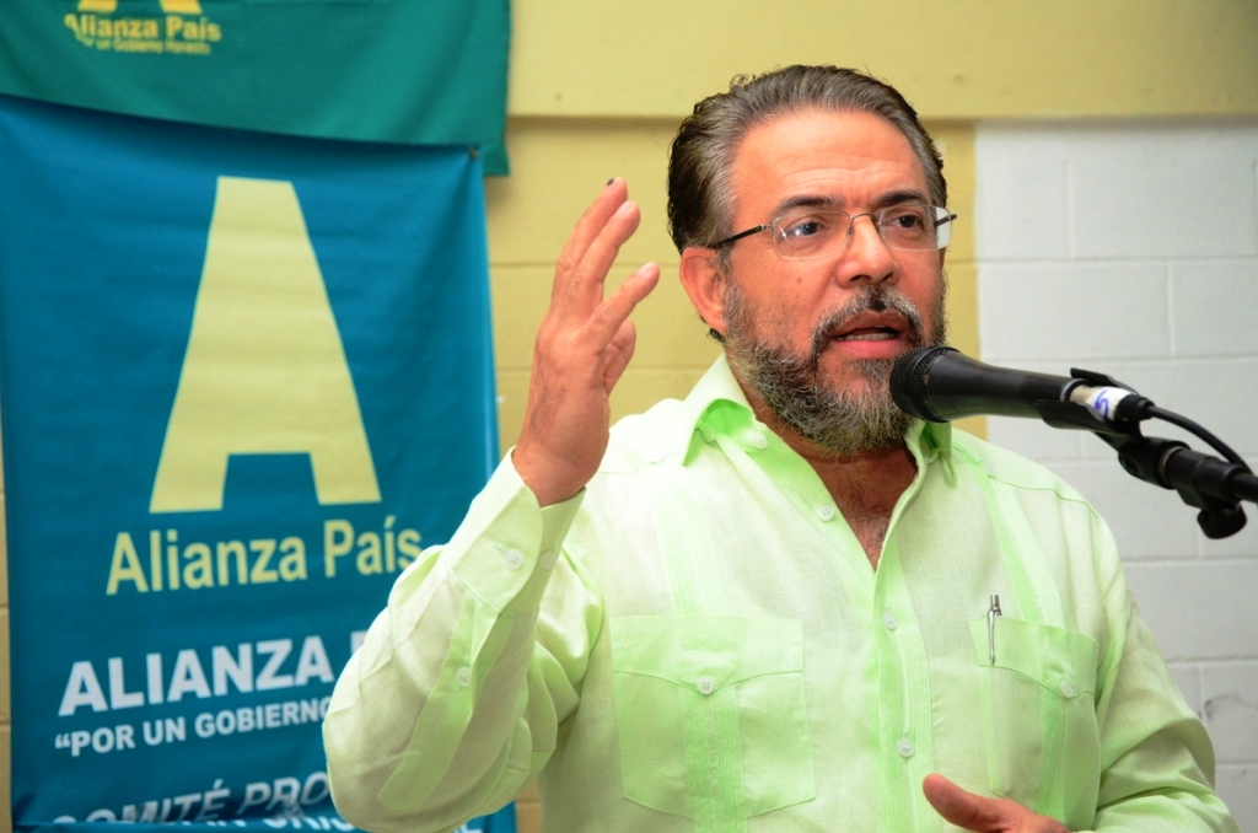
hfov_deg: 29.9
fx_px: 2354
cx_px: 629
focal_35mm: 68
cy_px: 416
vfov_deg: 20.1
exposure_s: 1/60
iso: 2000
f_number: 5.6
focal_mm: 45
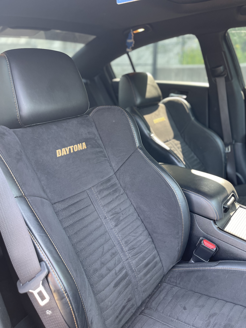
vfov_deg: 67.3
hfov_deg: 53.1
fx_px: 246
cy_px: 164
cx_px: 123
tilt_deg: -23.4
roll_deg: -0.3
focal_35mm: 26
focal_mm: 5.1
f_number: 1.6
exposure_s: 1/75
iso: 125
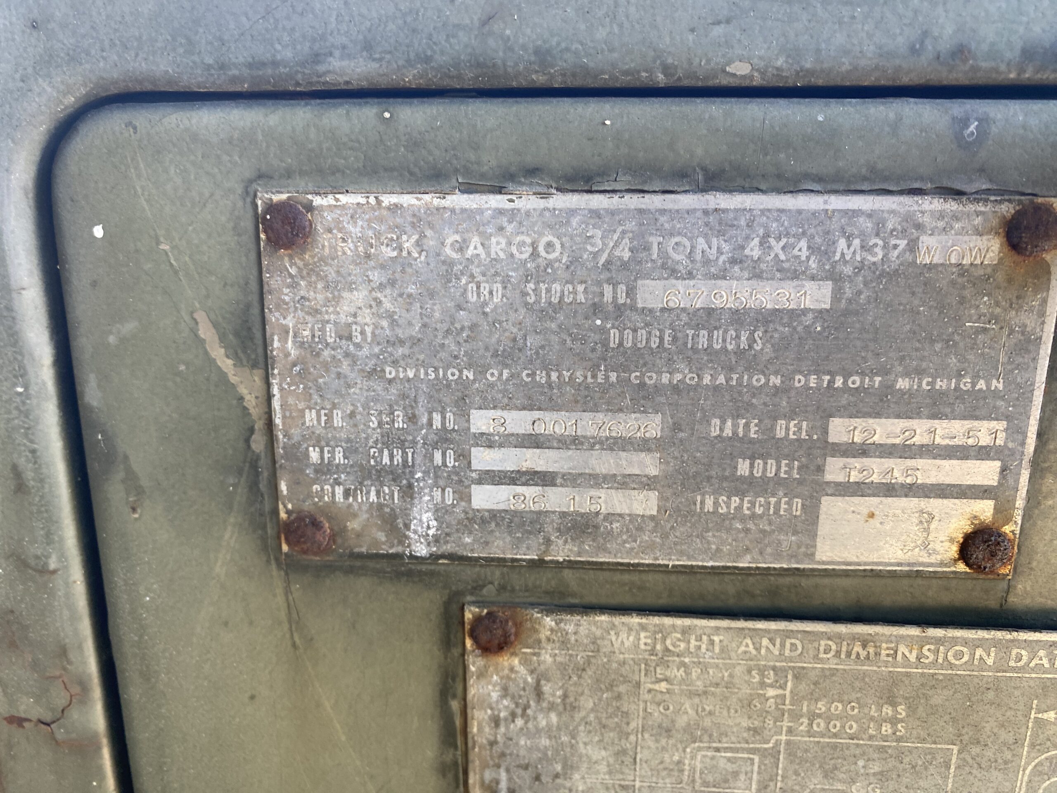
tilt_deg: -12.7
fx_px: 763
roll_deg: -3.2
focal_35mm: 25
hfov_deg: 69.4
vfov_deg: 54.9
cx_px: 528
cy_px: 396
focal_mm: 4.25
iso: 100
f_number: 1.8
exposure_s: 1/121
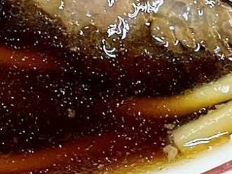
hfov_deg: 9.6
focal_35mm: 203
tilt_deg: -56.1
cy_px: -164
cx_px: -66
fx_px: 1361
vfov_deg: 7.1
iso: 160
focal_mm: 4.2
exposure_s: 1/60
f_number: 1.6
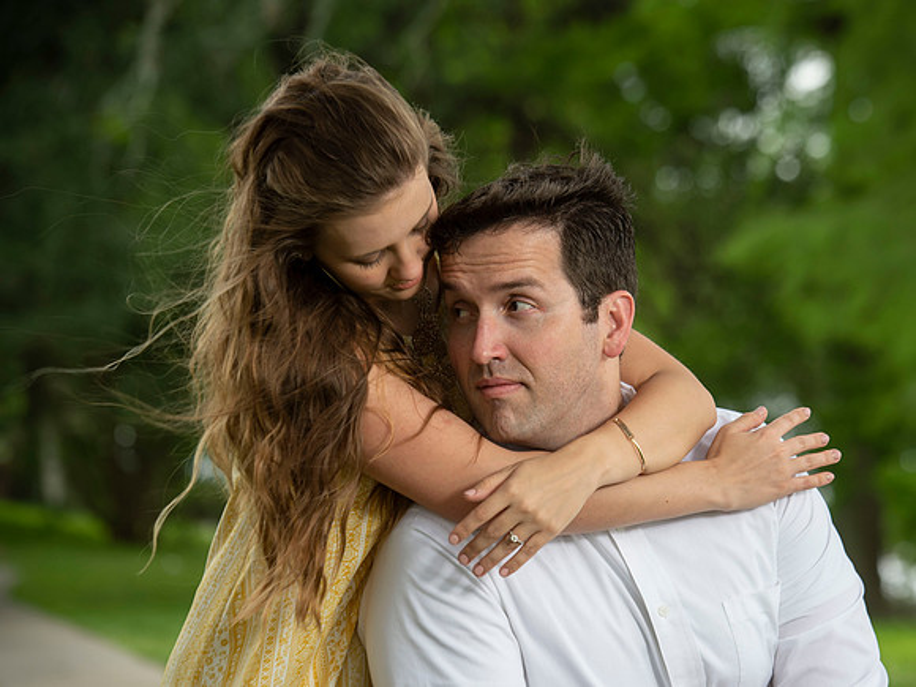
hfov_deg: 11.0
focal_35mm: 180
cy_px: 421
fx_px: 4754
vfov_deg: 8.3
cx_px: 554
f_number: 5.6
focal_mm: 135
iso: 125
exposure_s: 1/125
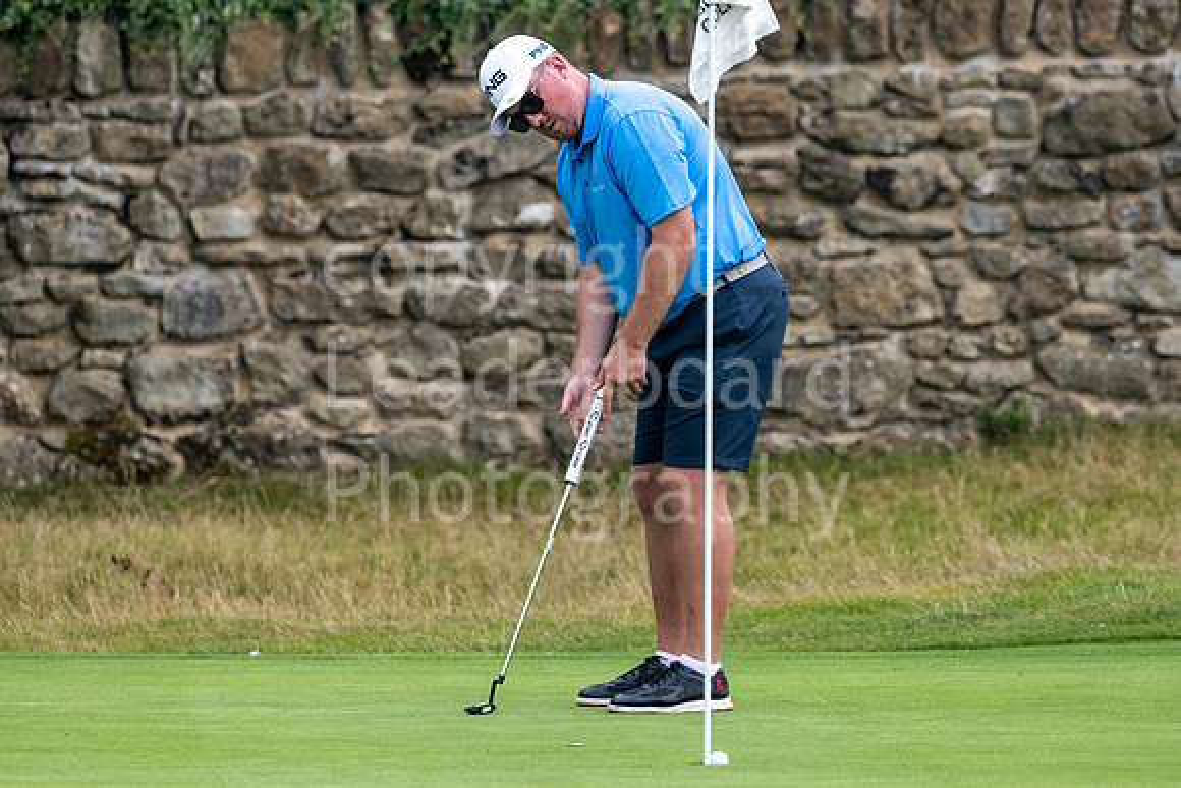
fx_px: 13405
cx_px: 710
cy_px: 329
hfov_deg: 5.0
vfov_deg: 3.4
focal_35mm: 409
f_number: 5
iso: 250
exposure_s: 1/640
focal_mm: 300
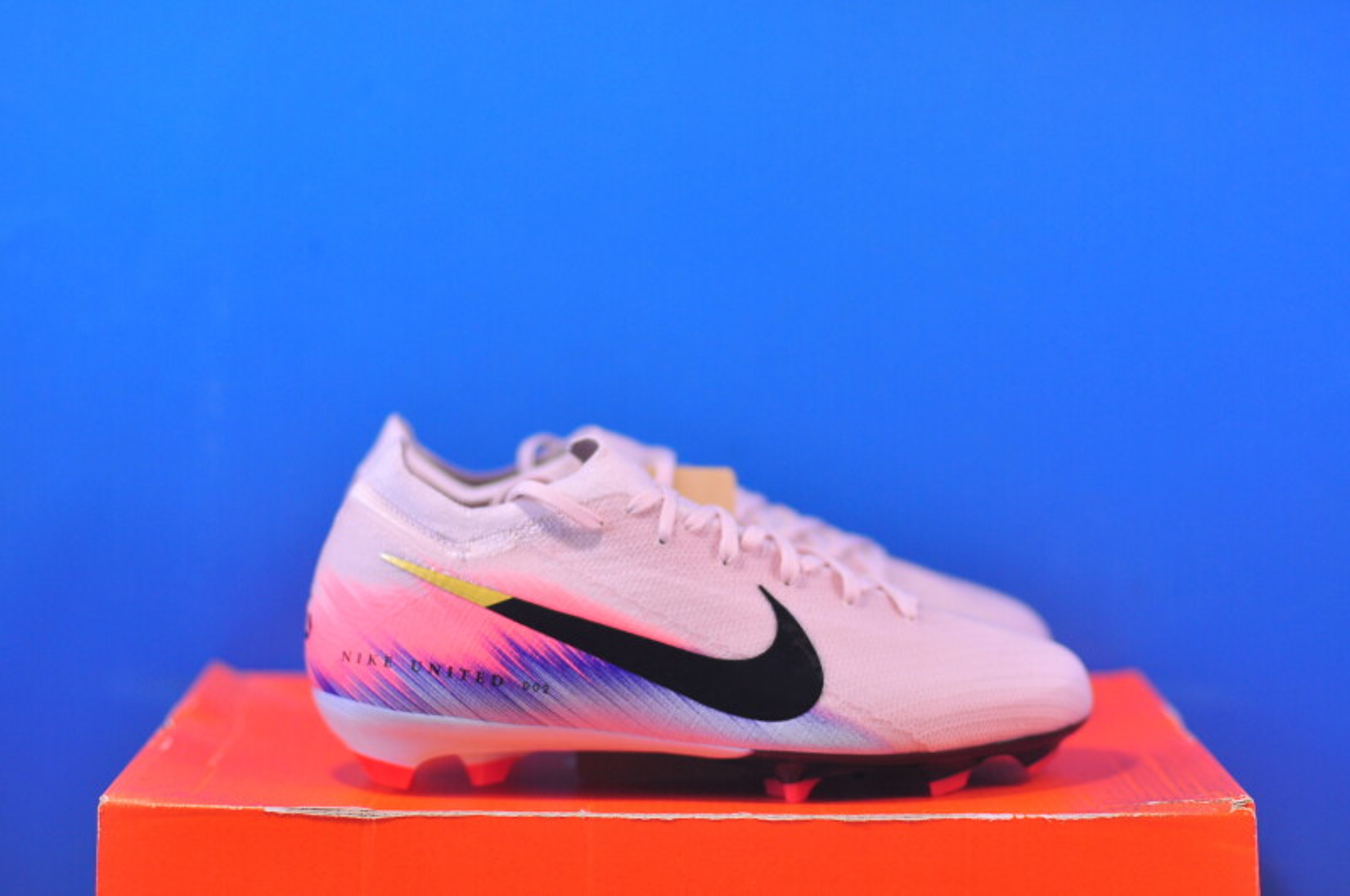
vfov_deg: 18.1
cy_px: 448
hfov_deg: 27.0
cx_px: 675
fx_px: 2808
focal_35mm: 75
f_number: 2.2
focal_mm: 50
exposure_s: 1/320
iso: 250
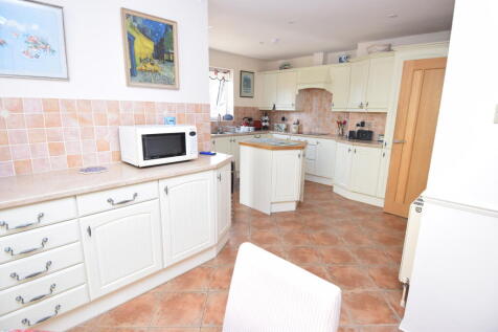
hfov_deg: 90.0
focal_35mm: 18
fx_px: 249
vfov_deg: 67.3
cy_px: 166
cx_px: 249
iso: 400
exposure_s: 1/100
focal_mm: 12
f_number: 5
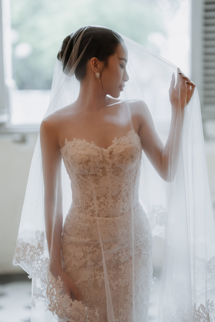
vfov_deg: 23.9
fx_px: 761
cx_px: 108
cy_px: 161
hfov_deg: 16.1
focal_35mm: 85
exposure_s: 1/250
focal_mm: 85
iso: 1000
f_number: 1.8
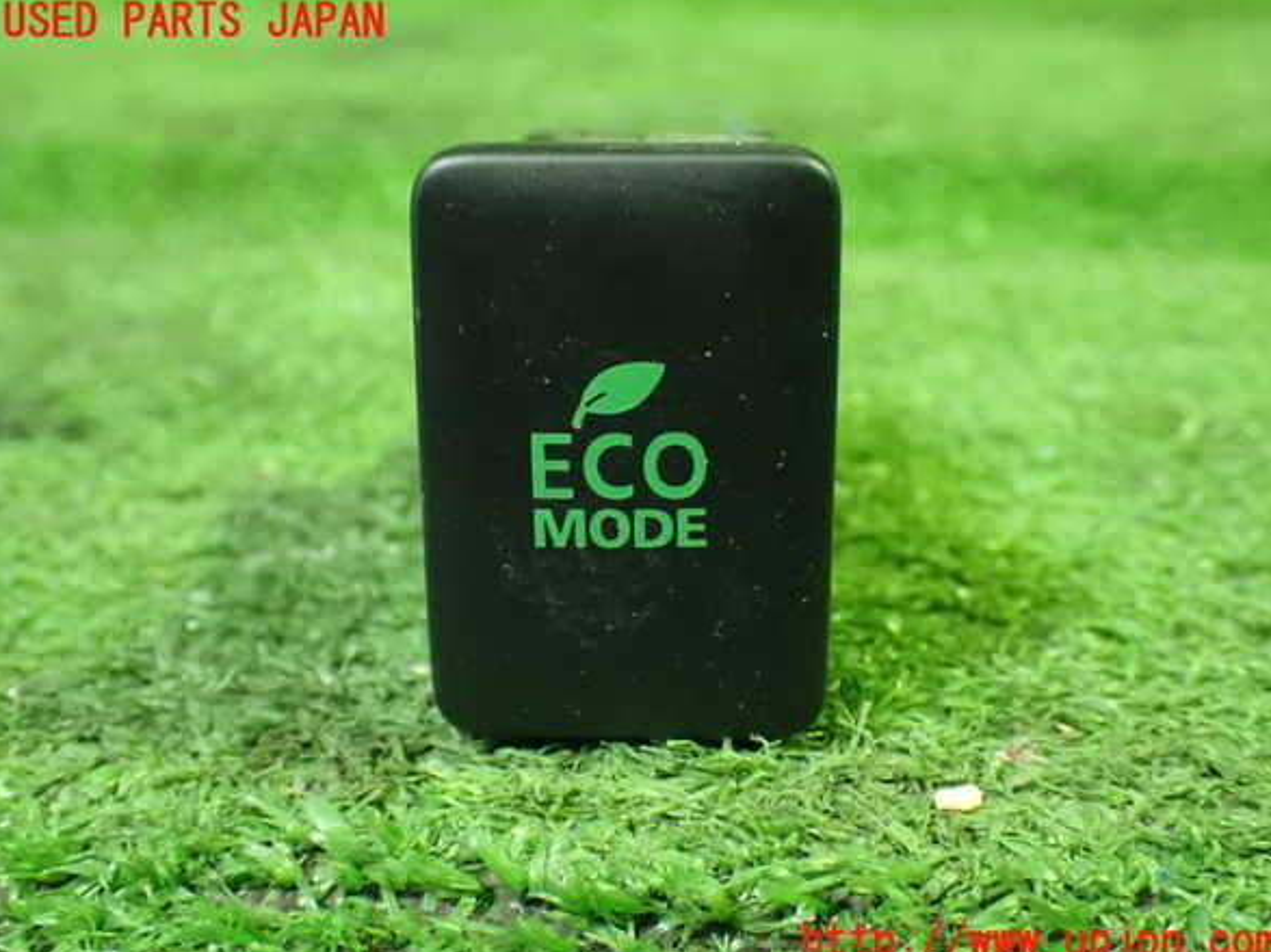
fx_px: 1652
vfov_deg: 32.2
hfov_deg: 42.1
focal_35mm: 45
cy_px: 482
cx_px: 641
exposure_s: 1/30
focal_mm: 7.84
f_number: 2.9
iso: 1600
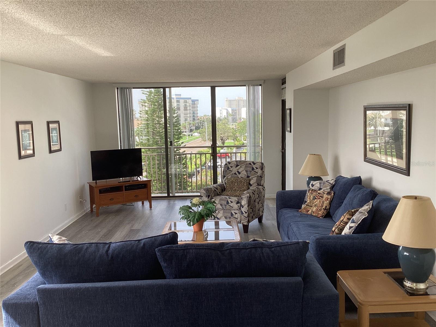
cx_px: 218
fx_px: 390
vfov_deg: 45.4
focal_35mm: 31
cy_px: 164
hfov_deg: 58.4
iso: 25
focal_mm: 3.3
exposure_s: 1/128
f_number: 2.4
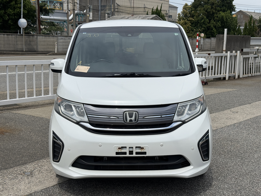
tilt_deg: -8.9
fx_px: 362
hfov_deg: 39.7
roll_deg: -1.4
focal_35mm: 48
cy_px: 98
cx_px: 130
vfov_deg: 30.3
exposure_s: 1/11364
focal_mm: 6.76
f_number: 1.78
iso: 80
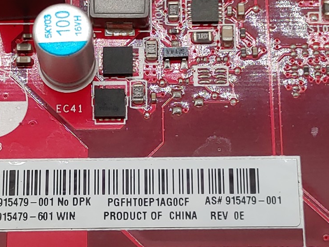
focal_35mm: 105
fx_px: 997
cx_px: 153
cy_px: 191
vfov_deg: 14.0
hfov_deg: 18.7
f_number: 1.8
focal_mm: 4.36
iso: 50
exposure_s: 1/120
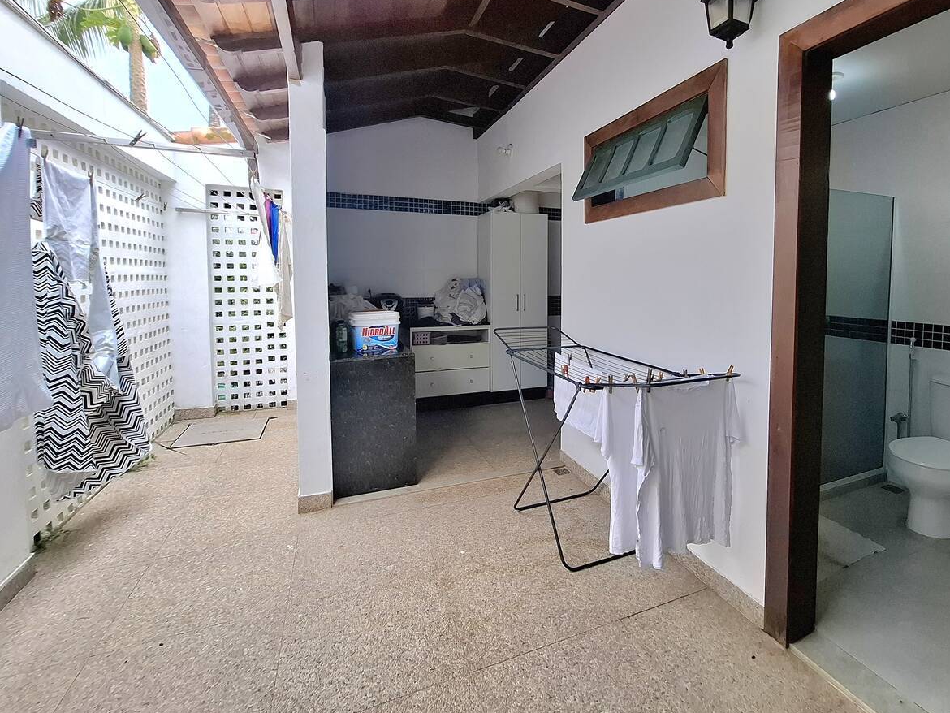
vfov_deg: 77.5
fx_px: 439
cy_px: 296
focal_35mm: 16
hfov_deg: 93.5
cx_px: 558
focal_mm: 1.74
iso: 40
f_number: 2.2
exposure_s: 1/161
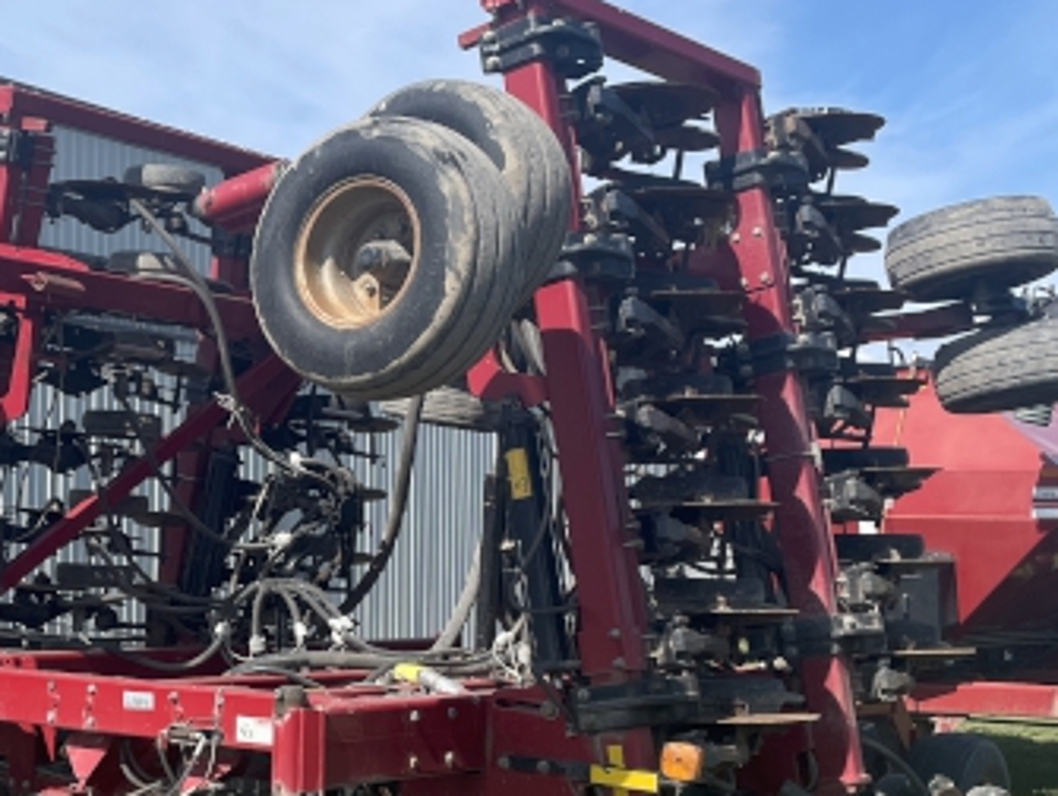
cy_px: 528
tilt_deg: +3.4
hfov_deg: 29.8
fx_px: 1897
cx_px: 104
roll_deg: -0.8
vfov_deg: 23.6
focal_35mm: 62
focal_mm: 4.2
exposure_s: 1/2681
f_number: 1.6
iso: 32
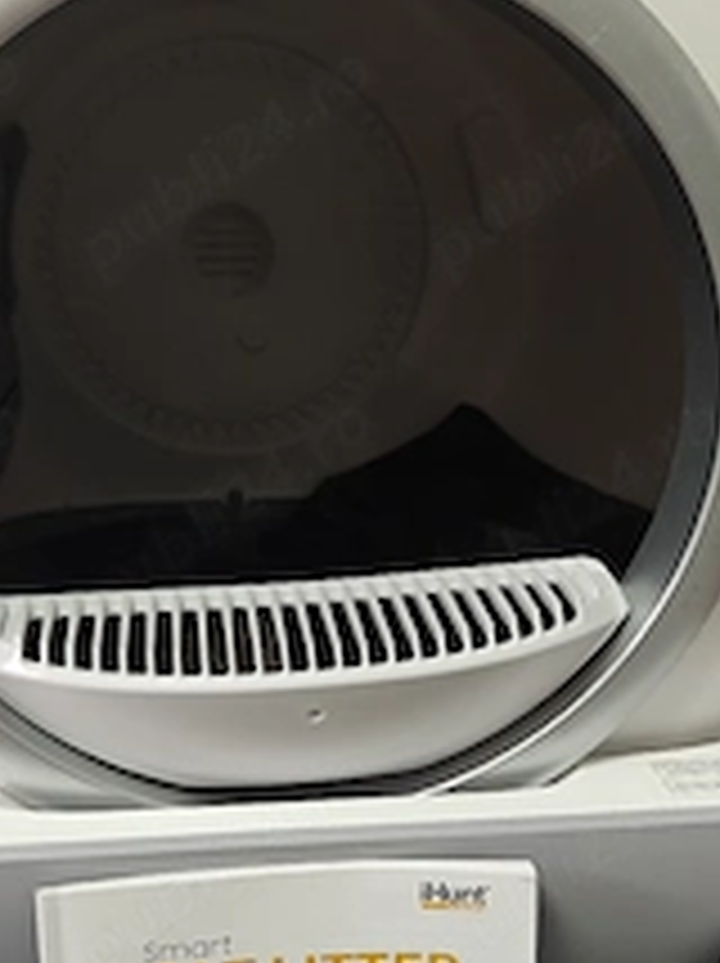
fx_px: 1195
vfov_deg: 43.7
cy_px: 567
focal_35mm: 43
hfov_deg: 33.5
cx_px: 315
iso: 320
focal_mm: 6.06
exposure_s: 1/92.6
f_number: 1.6
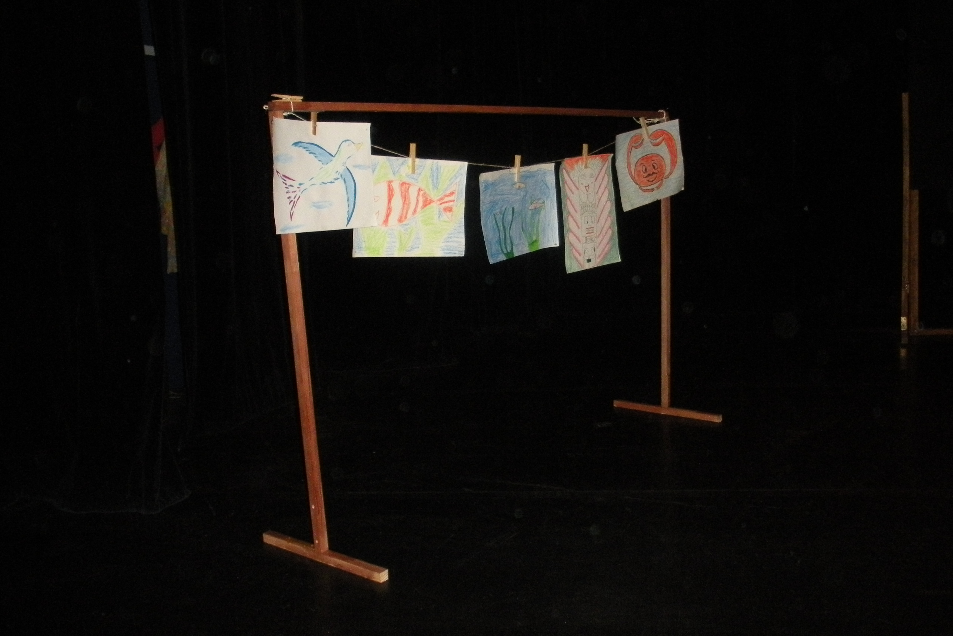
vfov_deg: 35.9
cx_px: 475
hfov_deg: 51.9
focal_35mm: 37
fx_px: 979
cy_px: 284
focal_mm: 6.3
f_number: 3.5
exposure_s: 1/60
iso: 492
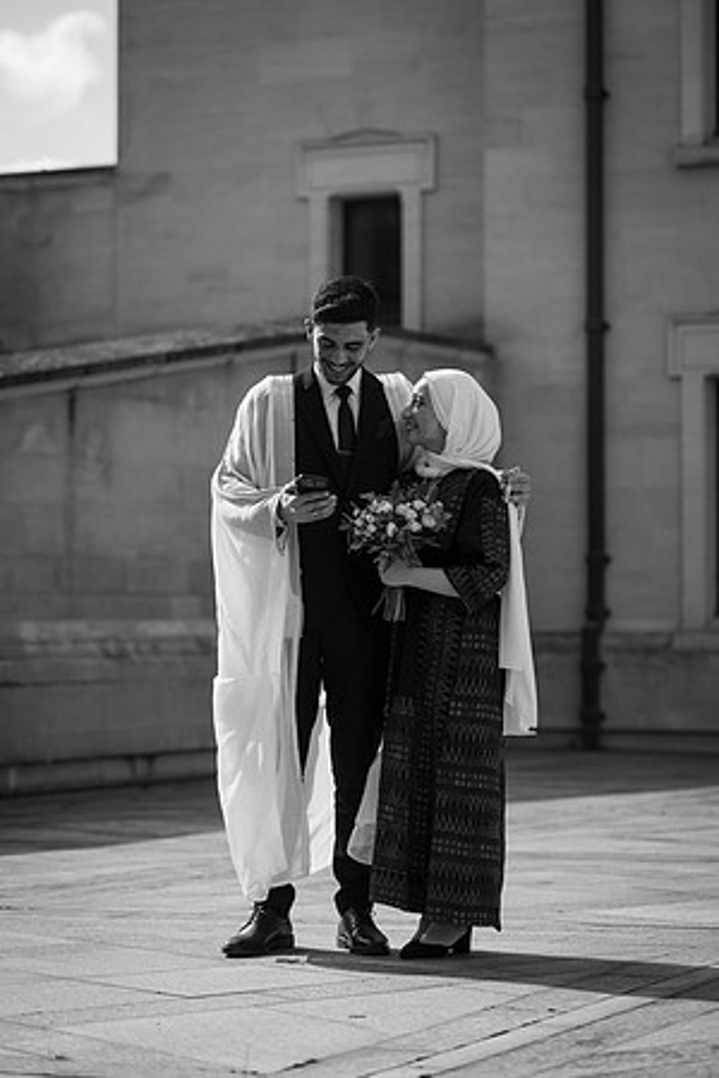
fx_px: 3145
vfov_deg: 19.5
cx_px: 360
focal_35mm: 105
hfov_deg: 13.0
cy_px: 539
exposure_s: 1/1600
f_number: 2.8
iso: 64
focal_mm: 105
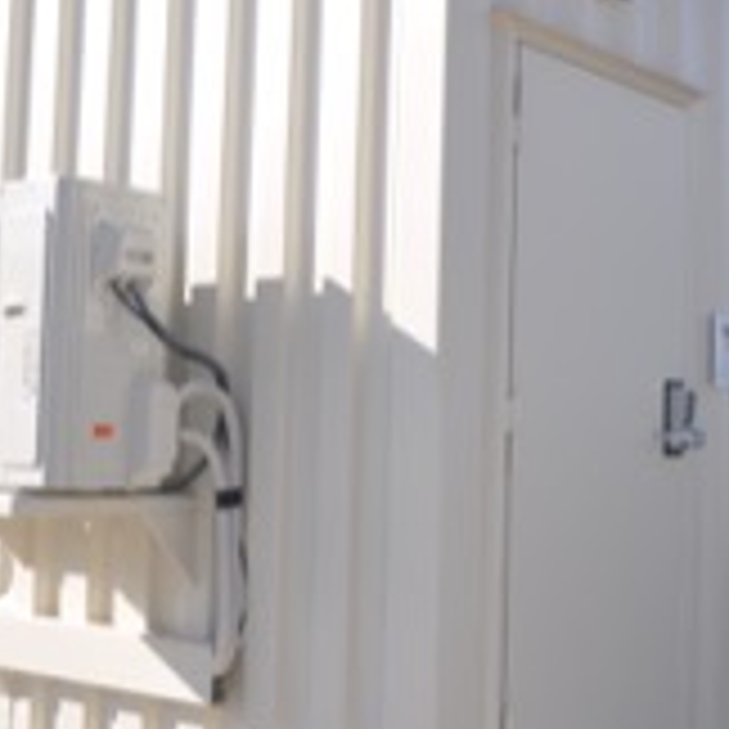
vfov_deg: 26.1
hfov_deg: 25.8
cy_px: 362
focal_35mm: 66
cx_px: 526
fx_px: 1574
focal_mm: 21
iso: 200
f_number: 9
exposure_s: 1/320
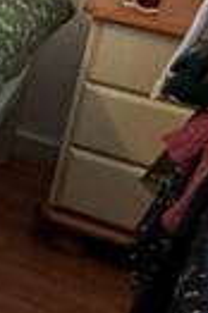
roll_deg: +0.1
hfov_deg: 7.3
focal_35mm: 114
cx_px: -689
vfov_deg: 16.8
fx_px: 991
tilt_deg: -16.4
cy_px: -108
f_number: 2.2
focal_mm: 2.22
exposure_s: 1/50
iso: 320
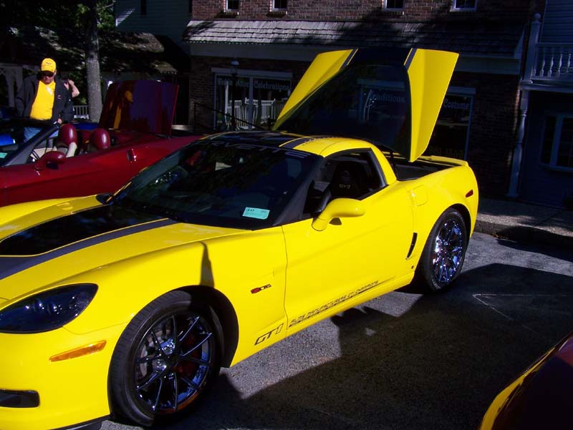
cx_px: 286
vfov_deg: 37.8
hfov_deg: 49.0
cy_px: 215
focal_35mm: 38
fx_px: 629
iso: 80
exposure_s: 1/640
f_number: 5.6
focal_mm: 6.3
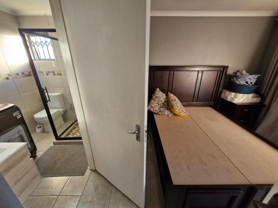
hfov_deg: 106.2
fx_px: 104
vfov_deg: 89.9
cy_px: 104
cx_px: 139
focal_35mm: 13
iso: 320
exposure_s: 1/50
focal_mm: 1.74
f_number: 2.2
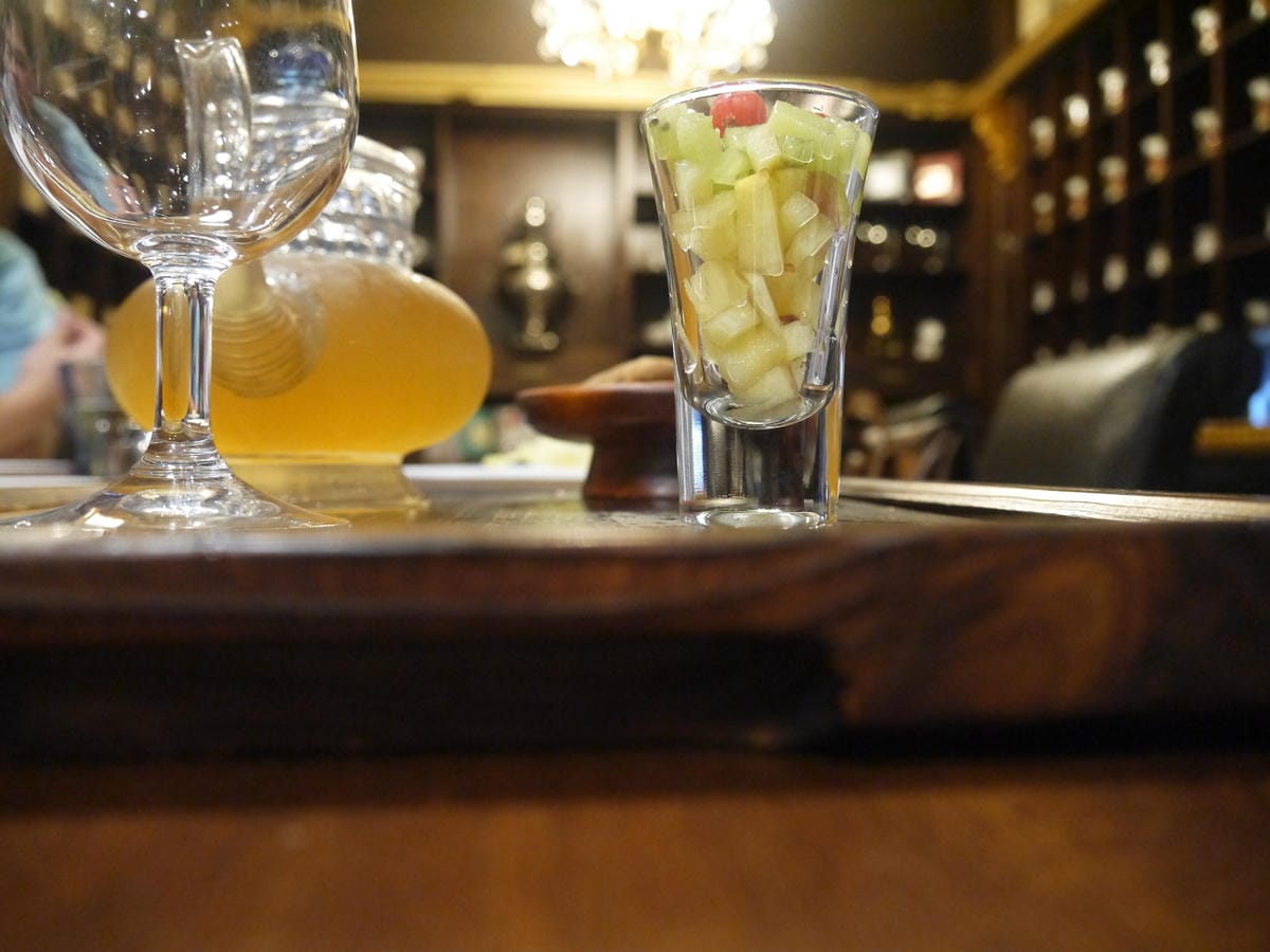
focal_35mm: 28
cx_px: 635
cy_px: 476
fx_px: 1027
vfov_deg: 49.7
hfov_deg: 63.4
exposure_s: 1/25
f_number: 3.5
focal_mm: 14
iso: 1600
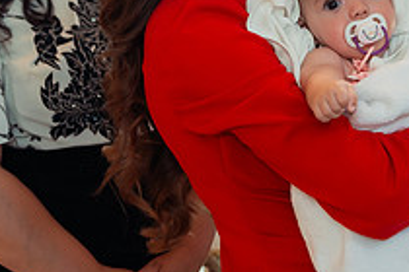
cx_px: 352
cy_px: 7
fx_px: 1556
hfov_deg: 14.8
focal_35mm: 137
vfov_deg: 9.9
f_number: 3.5
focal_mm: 48
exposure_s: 1/250
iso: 1600
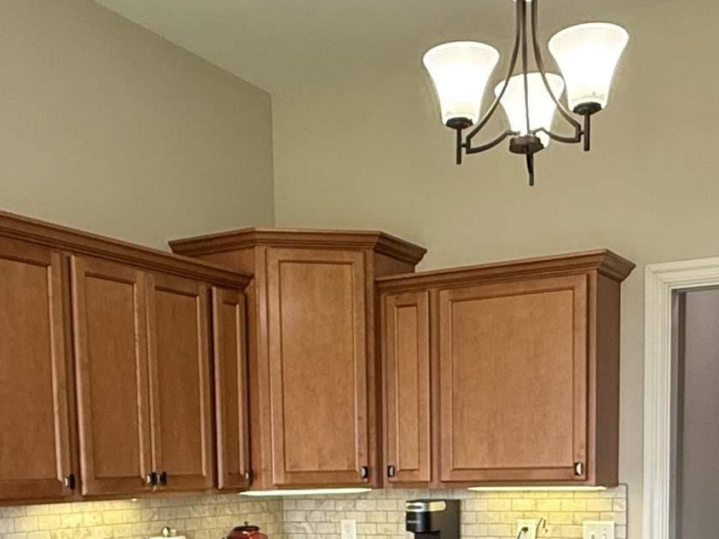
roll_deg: +1.4
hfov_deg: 37.5
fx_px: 1059
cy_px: 582
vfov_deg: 26.5
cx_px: 350
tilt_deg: -5.6
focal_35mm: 51
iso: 320
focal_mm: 2.22
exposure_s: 1/60
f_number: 2.2
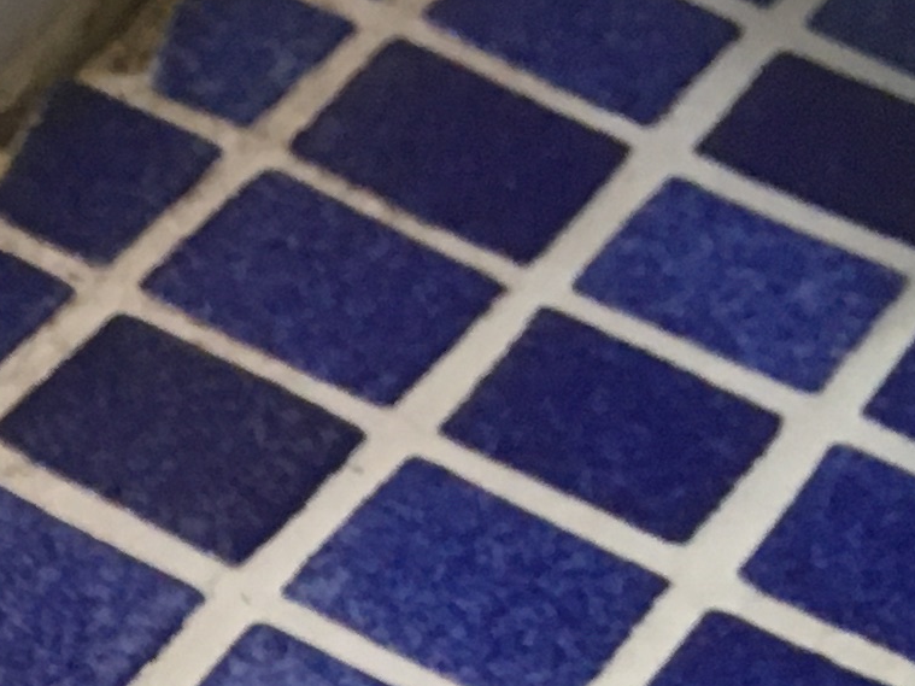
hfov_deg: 11.7
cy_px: 1272
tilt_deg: -51.0
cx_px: -788
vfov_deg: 9.2
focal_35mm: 154
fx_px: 4070
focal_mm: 4.15
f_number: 2.2
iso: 125
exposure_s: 1/33
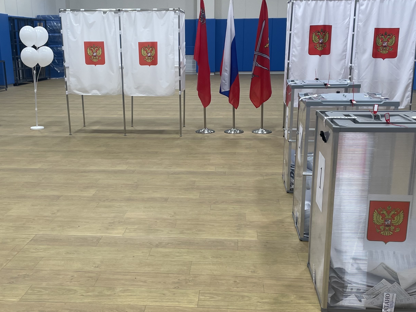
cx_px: 174
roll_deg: +1.4
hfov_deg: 44.6
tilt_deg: -15.0
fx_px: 505
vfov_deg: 34.3
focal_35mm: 42
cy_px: 184
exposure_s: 1/100
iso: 50
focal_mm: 4.2
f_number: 1.6
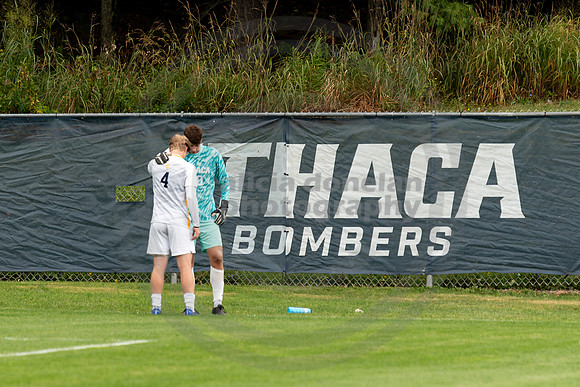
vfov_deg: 2.8
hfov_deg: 4.2
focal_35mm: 493
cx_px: 182
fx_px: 7942
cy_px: 174
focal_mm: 200
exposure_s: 1/1600
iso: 320
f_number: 3
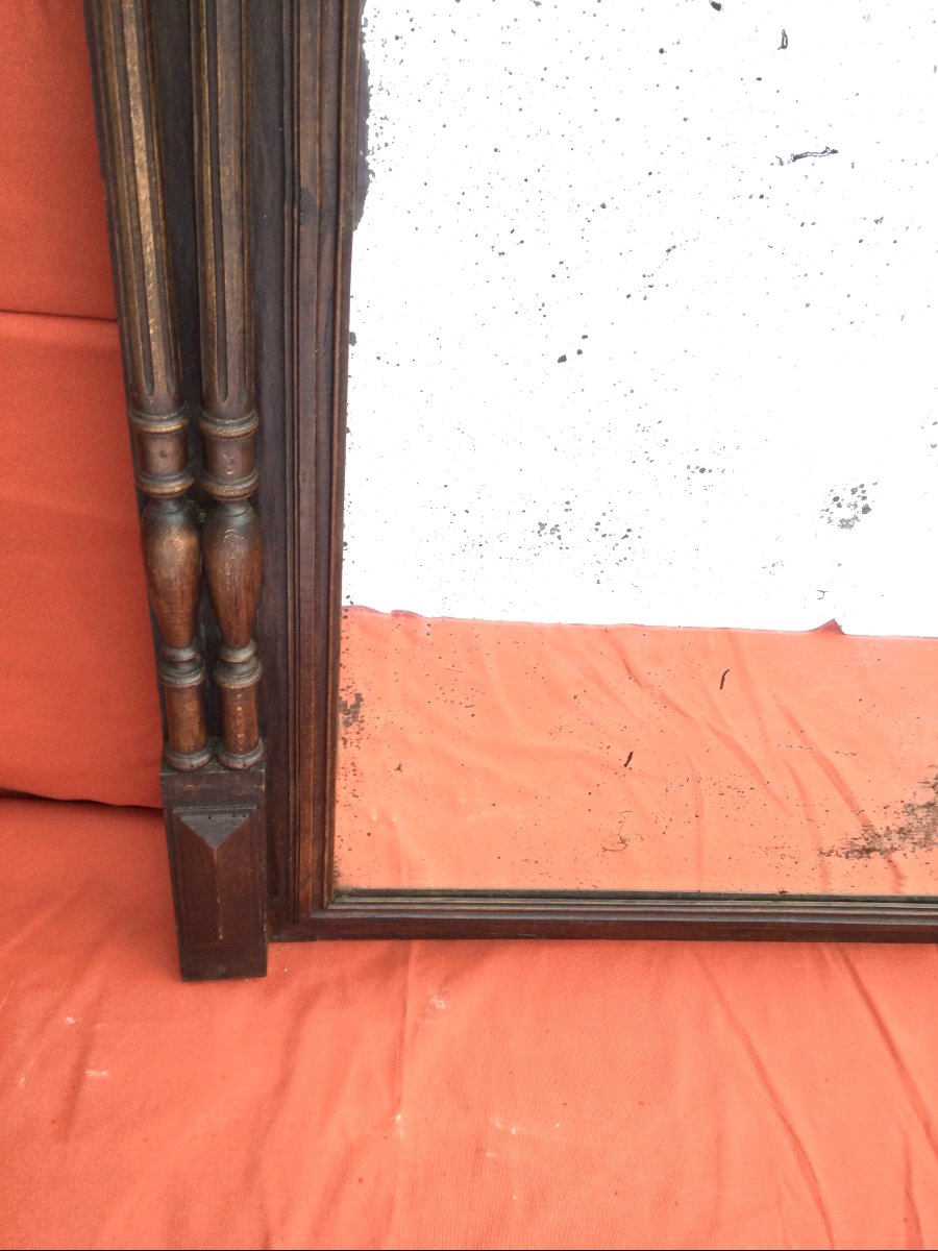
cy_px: 626
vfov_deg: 58.4
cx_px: 469
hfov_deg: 45.4
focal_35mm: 31
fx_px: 1120
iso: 32
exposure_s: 1/100
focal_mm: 3.3
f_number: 2.4
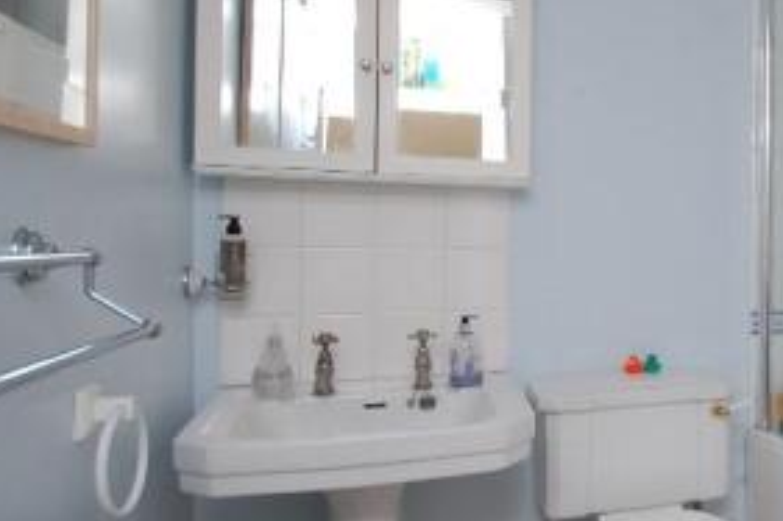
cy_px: 242
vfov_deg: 37.8
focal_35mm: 35
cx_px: 763
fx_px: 761
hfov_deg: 46.6
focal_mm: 10
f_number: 6.3
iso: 200
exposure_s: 1/100
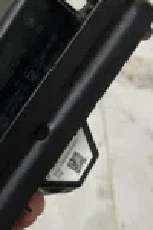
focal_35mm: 72
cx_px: -18
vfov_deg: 28.1
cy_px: 129
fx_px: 459
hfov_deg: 18.2
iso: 400
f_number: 1.8
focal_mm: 4.25
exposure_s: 1/50
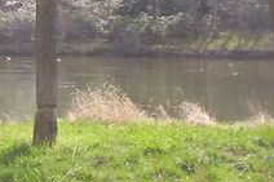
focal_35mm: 102
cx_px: 34
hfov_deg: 19.7
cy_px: -61
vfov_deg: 12.9
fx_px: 776
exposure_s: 1/413
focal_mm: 6
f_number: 4.5
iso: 100
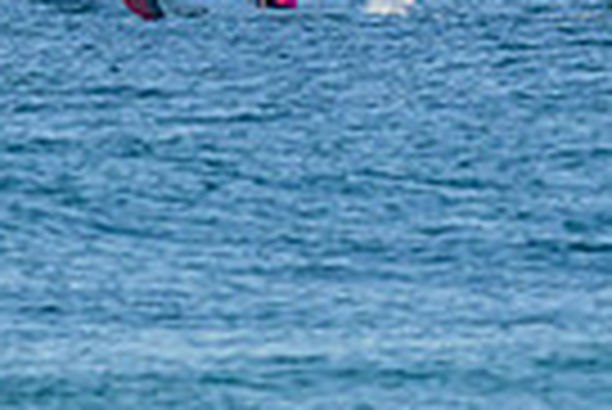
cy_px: -349
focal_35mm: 1743
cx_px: 1066
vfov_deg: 0.8
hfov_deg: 1.2
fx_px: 29662
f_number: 10
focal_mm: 410
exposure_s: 1/2000
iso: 900
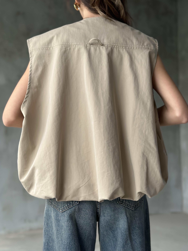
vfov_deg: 39.7
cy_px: 126
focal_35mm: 48
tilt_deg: +0.1
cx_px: 94
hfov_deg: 30.3
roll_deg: -0.1
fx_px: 348
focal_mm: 6.86
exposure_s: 1/60
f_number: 1.78
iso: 320
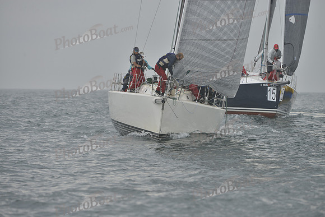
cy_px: 108
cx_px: 162
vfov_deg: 6.2
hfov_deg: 9.4
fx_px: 1986
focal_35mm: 220
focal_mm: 220
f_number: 7.1
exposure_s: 1/800
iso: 280
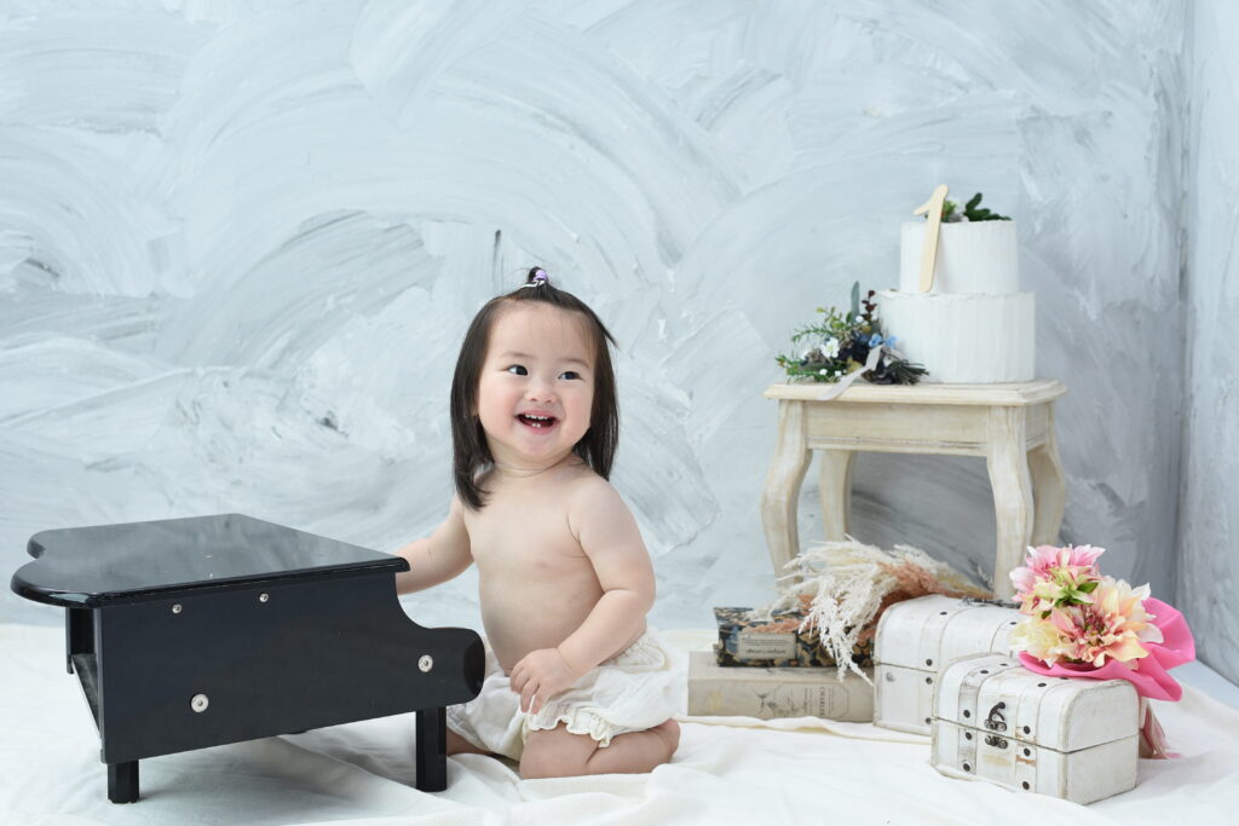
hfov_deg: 39.6
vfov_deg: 27.0
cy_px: 413
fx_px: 1721
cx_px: 620
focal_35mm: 50
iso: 800
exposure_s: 1/200
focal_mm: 50
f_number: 5
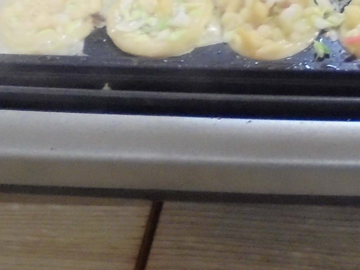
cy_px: -114
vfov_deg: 12.6
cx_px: 534
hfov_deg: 16.0
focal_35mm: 113
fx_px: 1175
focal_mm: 4.6
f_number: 3.5
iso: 400
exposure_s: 1/30
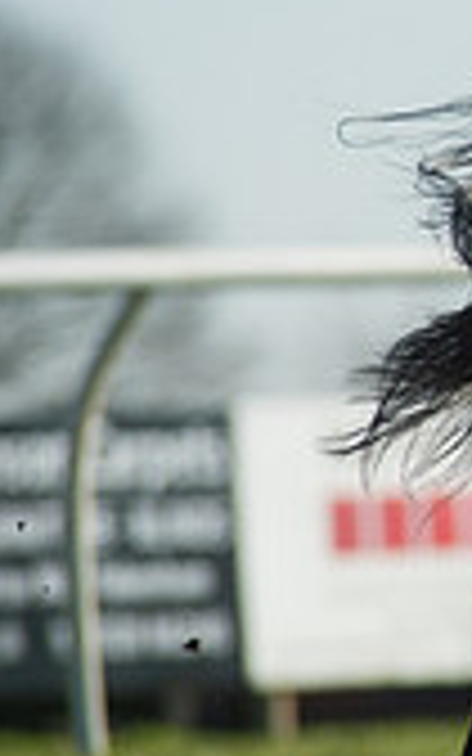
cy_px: 174
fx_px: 24245
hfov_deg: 1.1
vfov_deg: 1.8
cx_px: 1173
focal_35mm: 1178
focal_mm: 300
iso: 400
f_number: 7.1
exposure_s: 1/4000
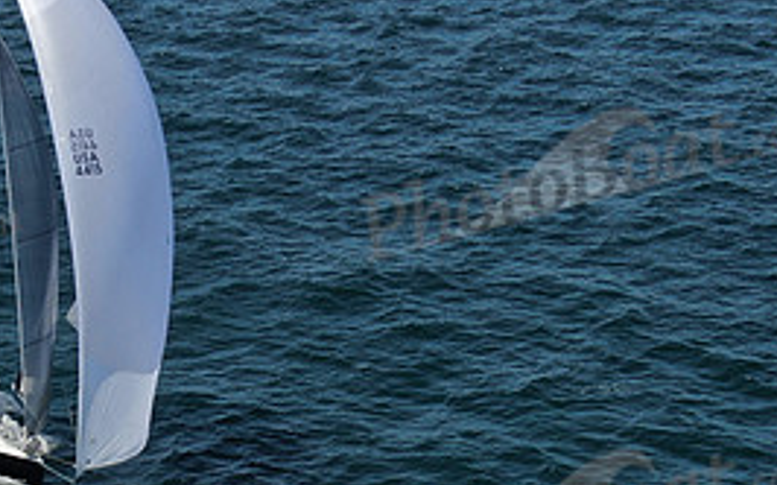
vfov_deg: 11.7
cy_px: 393
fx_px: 2350
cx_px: 193
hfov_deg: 18.7
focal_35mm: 111
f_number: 3.8
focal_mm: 8.6
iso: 100
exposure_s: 1/1000
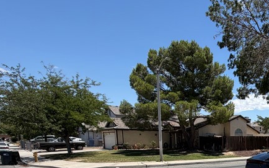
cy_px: 175
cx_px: 273
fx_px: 257
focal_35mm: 35
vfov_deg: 32.7
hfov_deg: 45.8
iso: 20
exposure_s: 1/1068
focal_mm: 2.22
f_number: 2.2
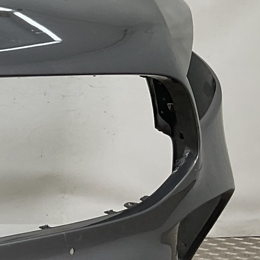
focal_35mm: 113
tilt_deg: -9.4
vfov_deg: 15.4
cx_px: -293
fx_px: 960
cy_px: 145
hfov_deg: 13.0
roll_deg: +0.5
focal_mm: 3
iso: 16
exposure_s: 1/146
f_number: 1.8
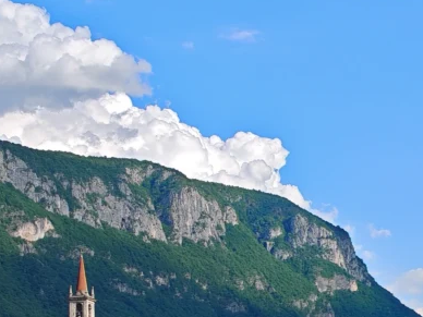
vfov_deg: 15.2
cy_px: 333
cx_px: 291
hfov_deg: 20.6
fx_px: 1161
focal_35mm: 95
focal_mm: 6.83
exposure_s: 1/1900
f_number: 2
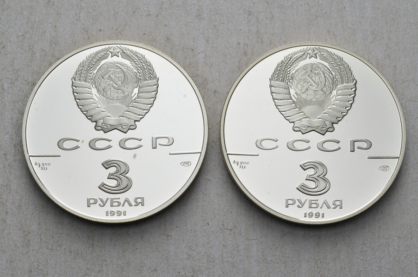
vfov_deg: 18.1
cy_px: 138
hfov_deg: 27.0
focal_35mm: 75
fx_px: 869
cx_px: 209
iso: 400
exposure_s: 1/250
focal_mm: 50
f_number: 14
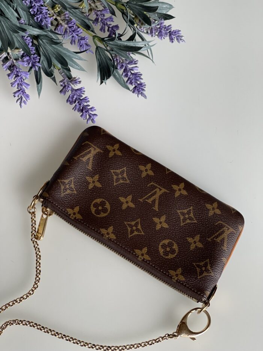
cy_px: 176
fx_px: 648
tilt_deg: -67.7
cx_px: 132
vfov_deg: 30.3
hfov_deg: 22.9
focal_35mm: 64
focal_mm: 7.5
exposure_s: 1/121
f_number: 2.2
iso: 160
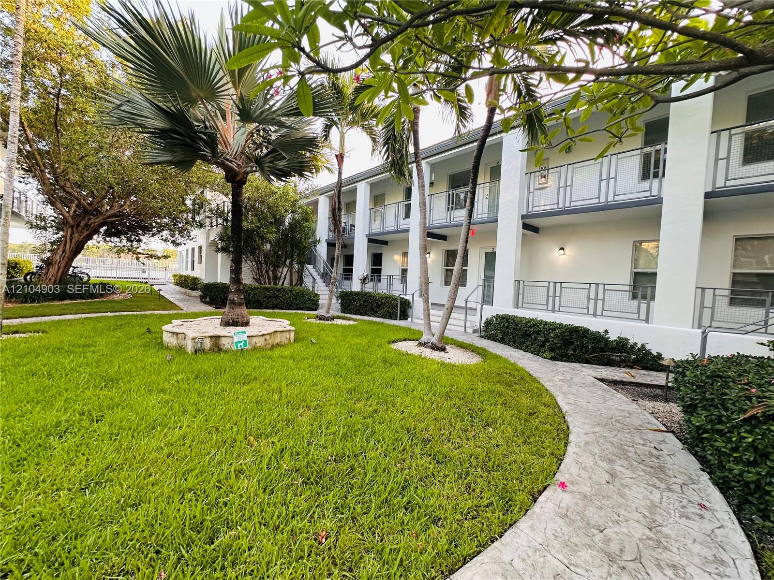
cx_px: 387
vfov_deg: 85.7
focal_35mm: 14
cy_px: 290
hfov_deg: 102.1
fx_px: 313
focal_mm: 2.22
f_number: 2.2
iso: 100
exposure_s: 1/99
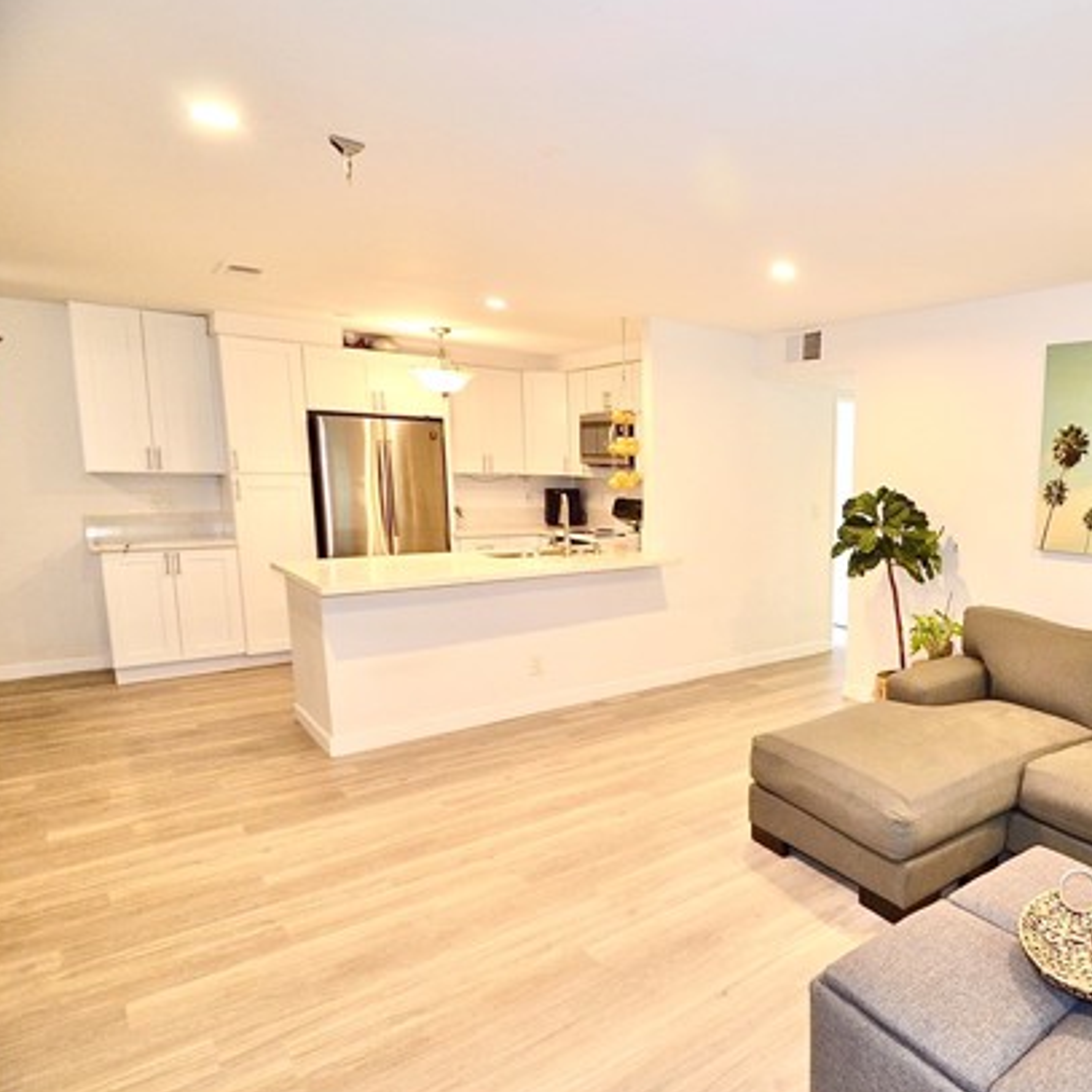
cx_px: 837
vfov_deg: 74.8
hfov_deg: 69.2
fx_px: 714
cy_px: 542
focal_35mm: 20
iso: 720
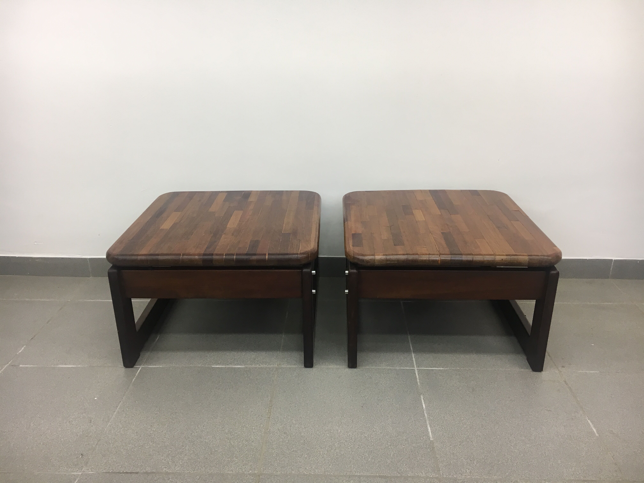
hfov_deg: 61.7
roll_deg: +0.9
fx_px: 540
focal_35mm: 29
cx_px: 322
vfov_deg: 48.2
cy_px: 242
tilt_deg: -22.2
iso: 32
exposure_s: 1/33
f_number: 2.2
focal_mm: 4.15
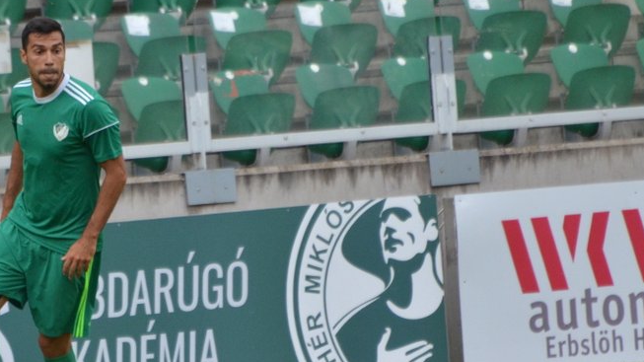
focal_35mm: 865
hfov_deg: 2.5
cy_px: 252
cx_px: 99
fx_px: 14768
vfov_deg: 1.4
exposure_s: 1/1000
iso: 1000
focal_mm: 300
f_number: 5.6
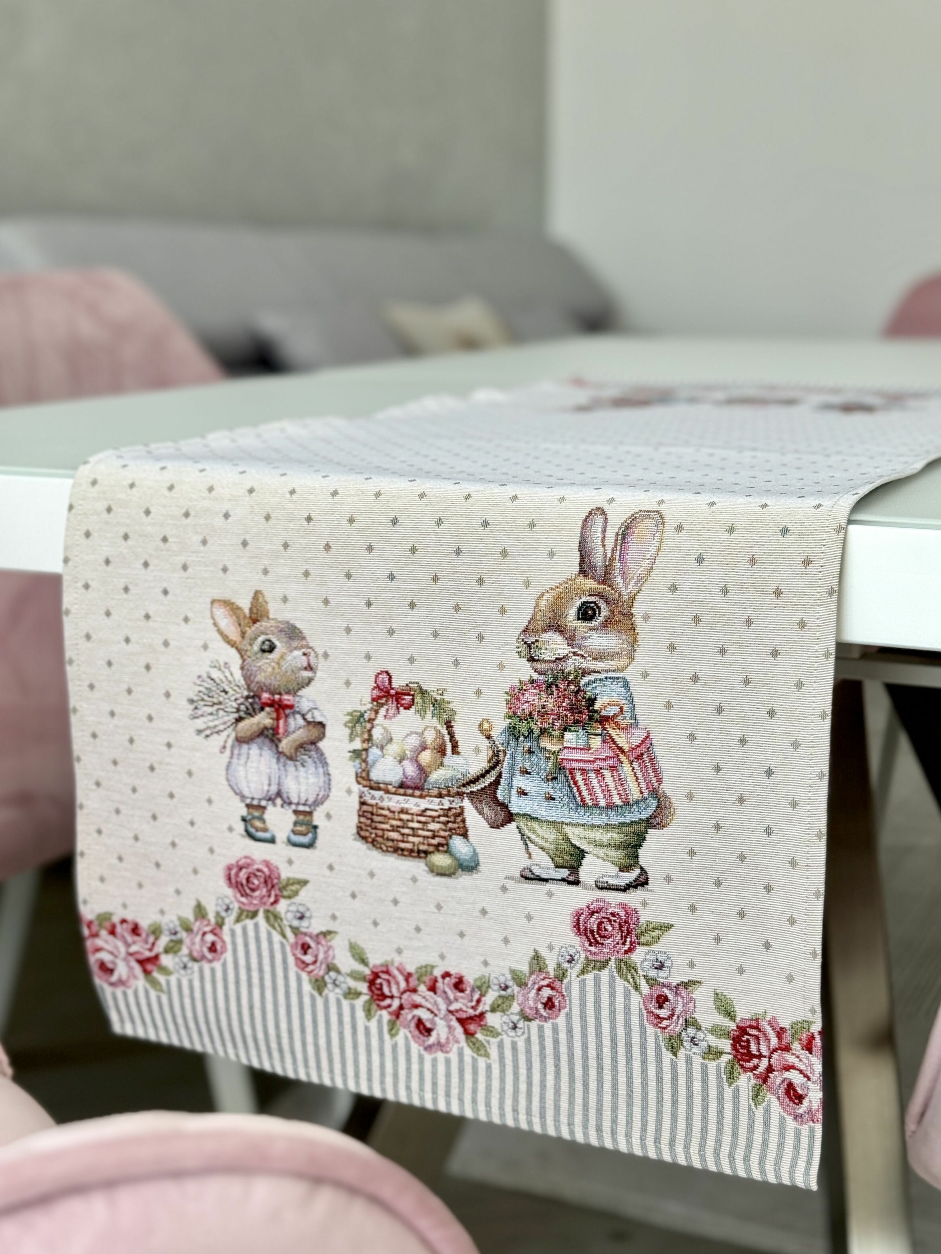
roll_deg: +0.3
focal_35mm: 49
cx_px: 465
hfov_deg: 29.7
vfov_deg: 38.9
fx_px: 1776
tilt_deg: -11.2
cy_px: 621
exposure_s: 1/407
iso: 64
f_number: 1.78
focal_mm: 6.86
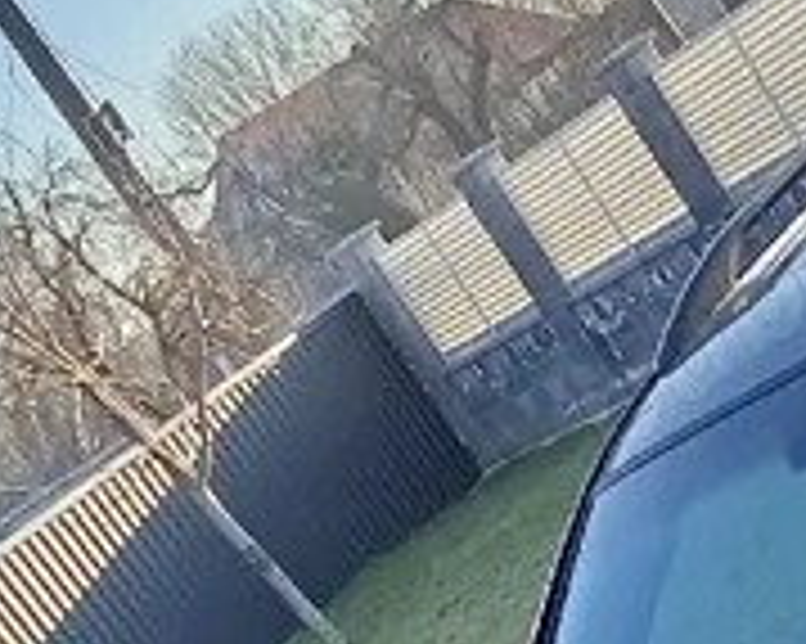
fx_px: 2909
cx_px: 1045
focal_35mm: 122
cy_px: 1045
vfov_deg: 11.9
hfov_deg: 15.1
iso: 100
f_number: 2
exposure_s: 1/175
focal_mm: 2.78
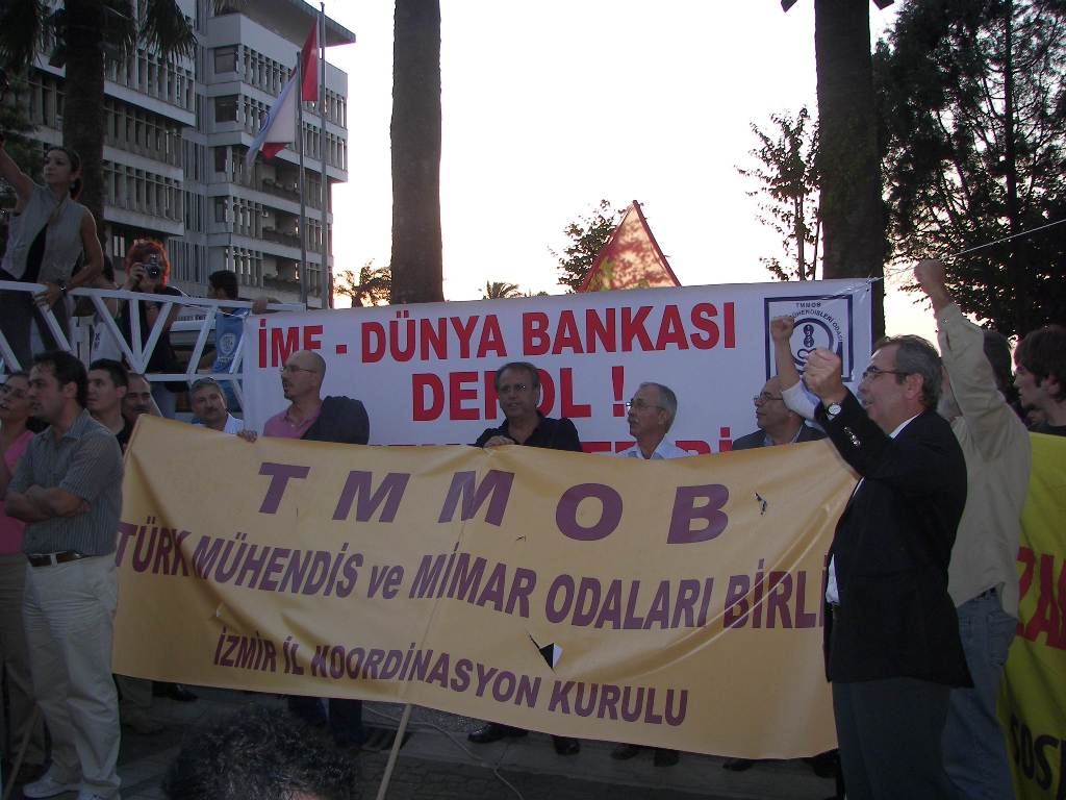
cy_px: 400
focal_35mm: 36
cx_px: 533
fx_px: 1109
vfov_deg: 39.7
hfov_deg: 51.4
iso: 64
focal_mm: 6
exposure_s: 1/100
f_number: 2.8
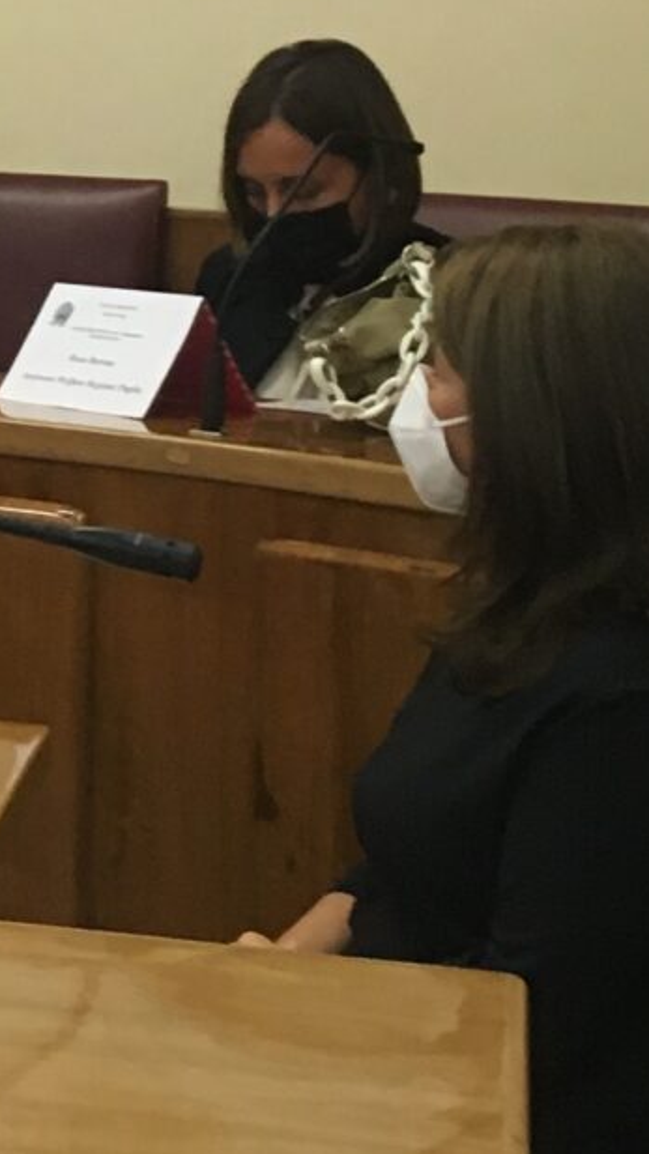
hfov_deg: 8.3
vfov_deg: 16.0
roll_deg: -1.0
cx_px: -1004
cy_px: -17
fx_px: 4008
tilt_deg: -3.5
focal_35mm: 131
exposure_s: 1/33
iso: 125
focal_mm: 4.15
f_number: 2.2
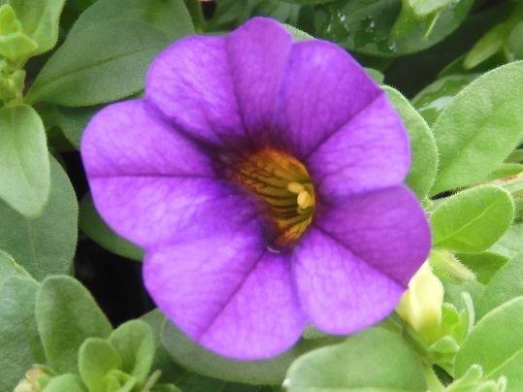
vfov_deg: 56.8
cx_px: 262
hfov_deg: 71.6
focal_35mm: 24
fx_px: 363
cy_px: 196
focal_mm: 4.3
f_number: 3.4
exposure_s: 1/125
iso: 100
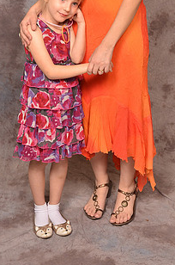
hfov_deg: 17.2
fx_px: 579
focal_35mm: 79
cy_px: 23
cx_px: 99
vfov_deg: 24.9
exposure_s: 1/60
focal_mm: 28
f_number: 5.6
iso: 200
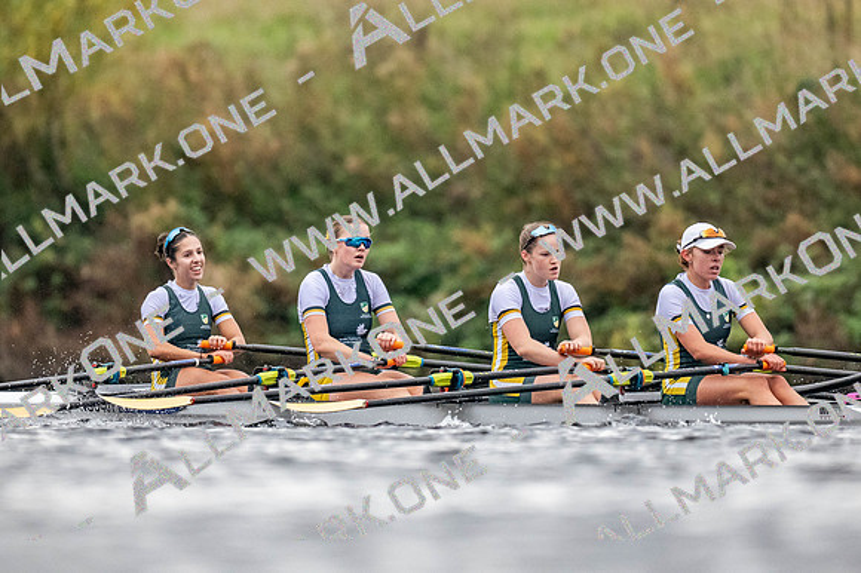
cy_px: 286
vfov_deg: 1.5
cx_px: 430
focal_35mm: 900
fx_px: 21512
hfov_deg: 2.3
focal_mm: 600
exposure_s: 1/2500
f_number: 4
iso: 3600
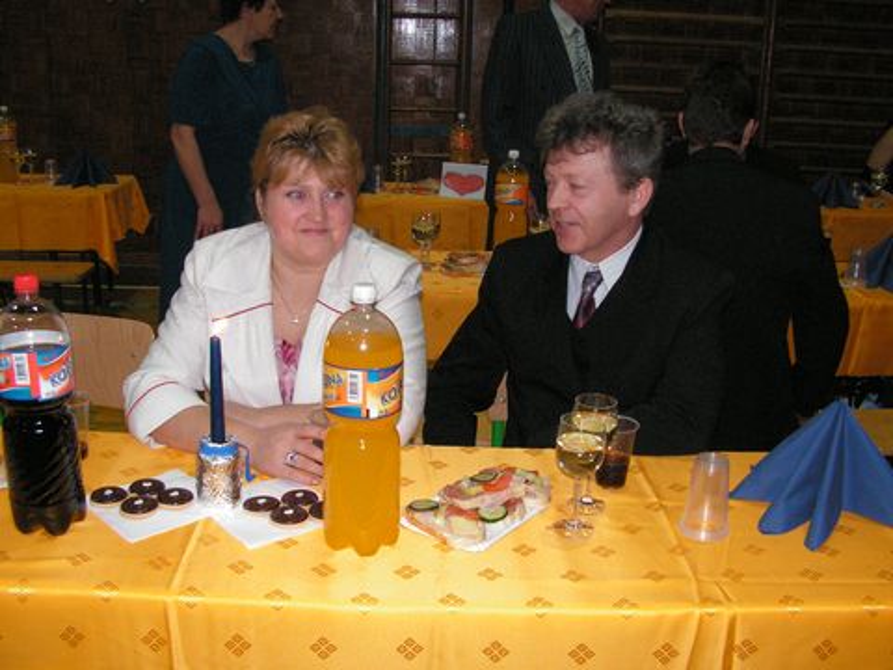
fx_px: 929
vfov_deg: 39.7
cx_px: 446
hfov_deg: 51.4
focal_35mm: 36
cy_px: 335
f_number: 3.2
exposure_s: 1/40
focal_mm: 6
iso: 160
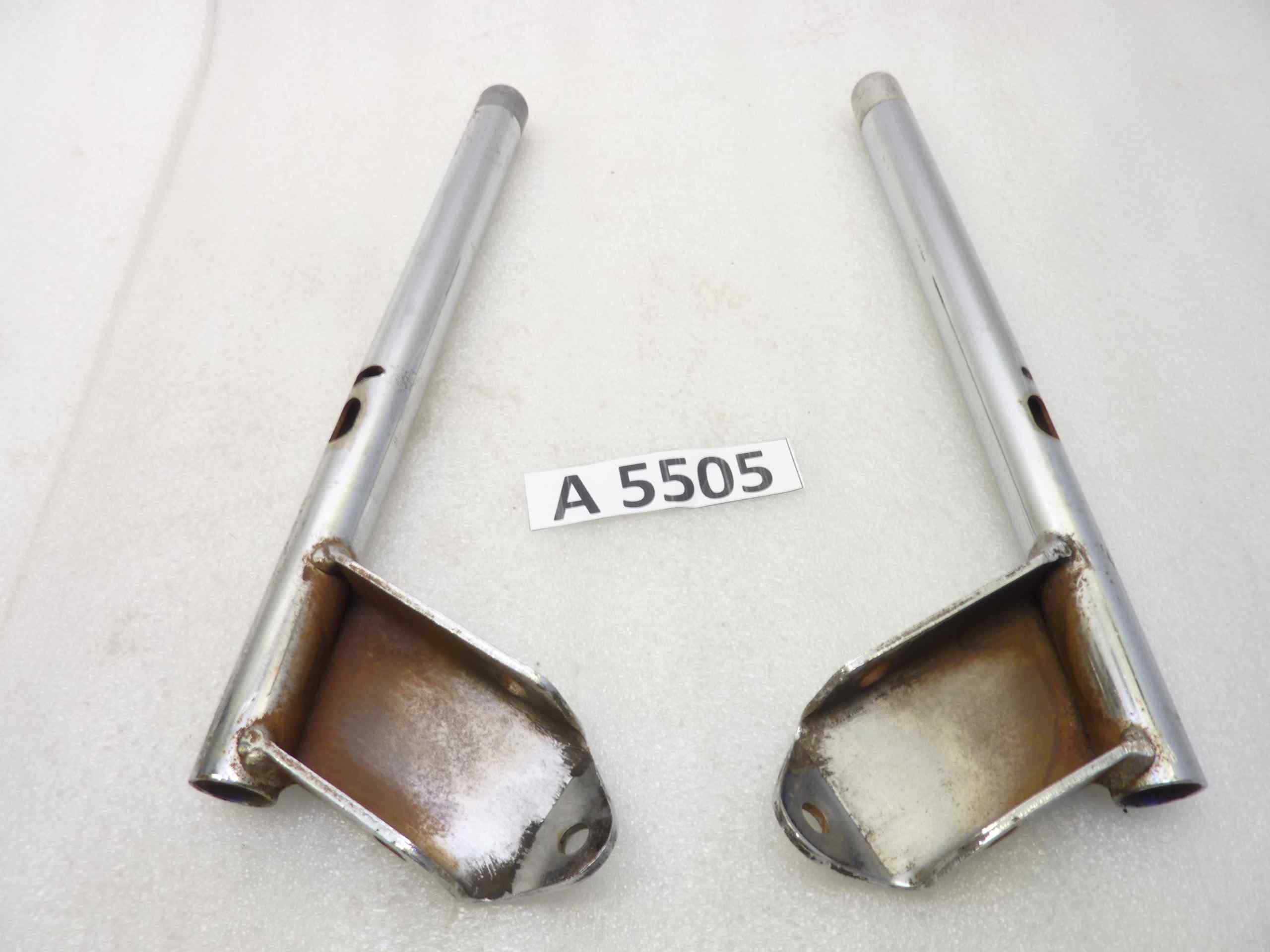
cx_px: 635
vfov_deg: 54.9
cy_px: 476
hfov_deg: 69.4
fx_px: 917
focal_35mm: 25
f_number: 3.3
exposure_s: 1/15
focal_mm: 4.1
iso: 80
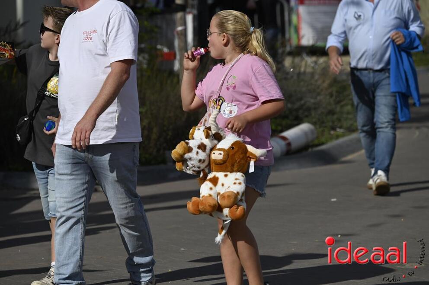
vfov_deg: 6.2
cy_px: 142
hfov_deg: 9.4
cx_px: 214
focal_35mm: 220
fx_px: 2619
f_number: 7.1
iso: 400
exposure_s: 1/5000
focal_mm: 220
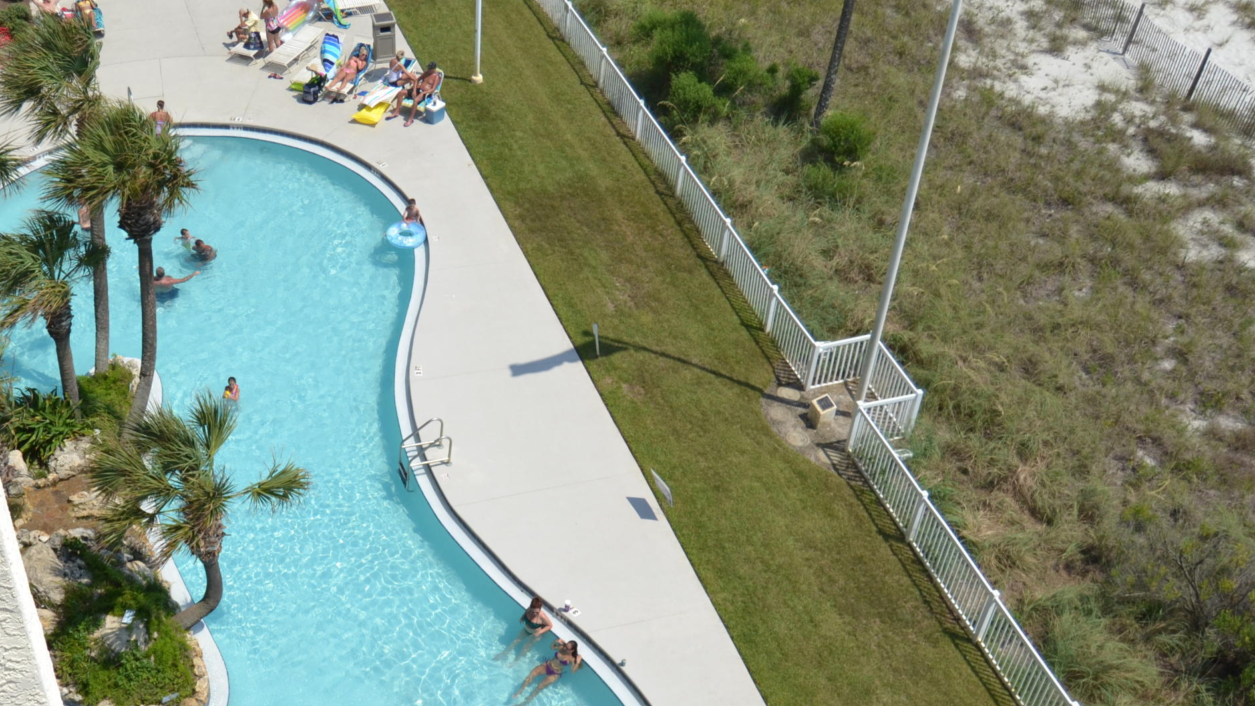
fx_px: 1498
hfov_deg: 44.3
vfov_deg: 26.1
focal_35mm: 45
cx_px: 355
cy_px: 563
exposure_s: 1/1600
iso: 100
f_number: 3.5
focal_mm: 18
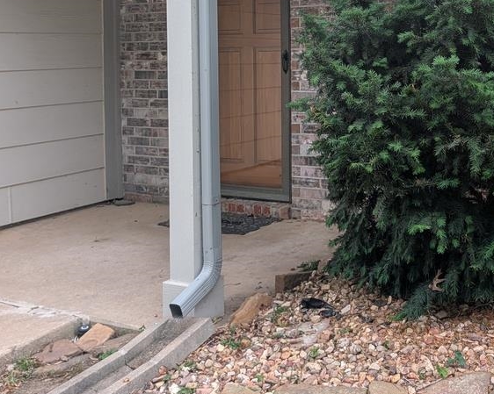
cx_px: 426
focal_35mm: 46
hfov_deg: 38.1
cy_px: 41
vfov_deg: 31.2
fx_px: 672
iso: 18
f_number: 1.68
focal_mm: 6.9
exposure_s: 1/183
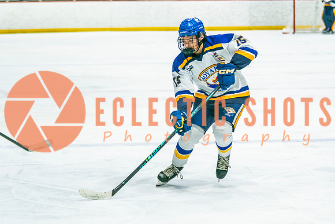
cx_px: 225
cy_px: 103
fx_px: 1637
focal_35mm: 176
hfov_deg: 11.7
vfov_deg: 7.8
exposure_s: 1/640
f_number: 2.8
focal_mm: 95
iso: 320
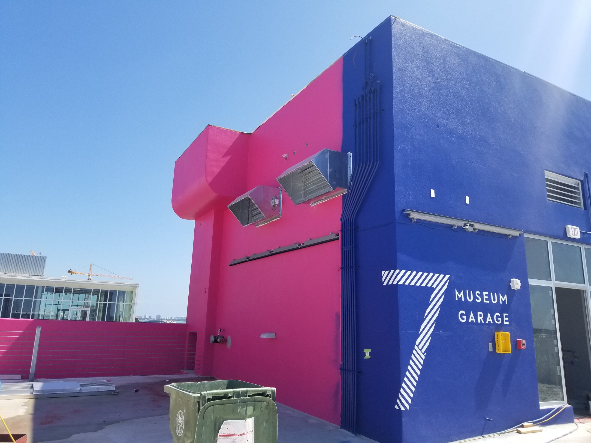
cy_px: 222
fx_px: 444
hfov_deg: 67.3
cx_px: 296
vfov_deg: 53.1
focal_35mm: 26
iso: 50
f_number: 1.7
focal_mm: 4.25
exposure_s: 1/2024
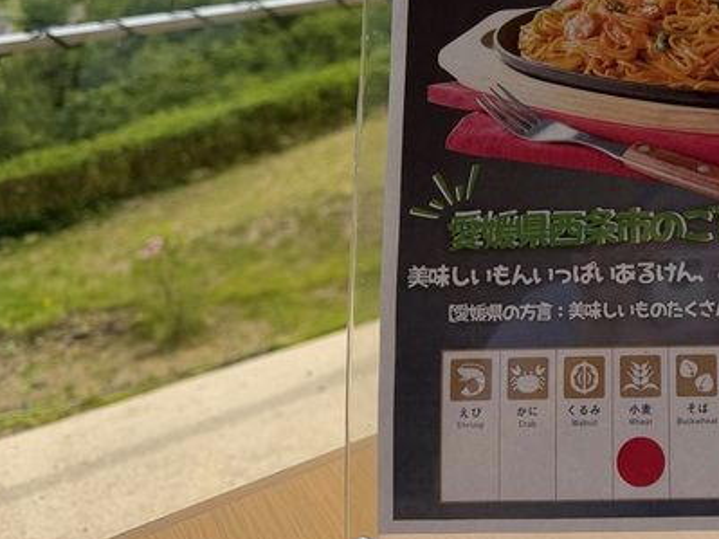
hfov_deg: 35.8
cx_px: 689
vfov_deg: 29.0
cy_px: 107
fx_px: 1017
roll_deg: +0.5
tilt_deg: -18.6
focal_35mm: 49
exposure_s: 1/3953
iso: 80
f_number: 1.78
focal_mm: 6.76
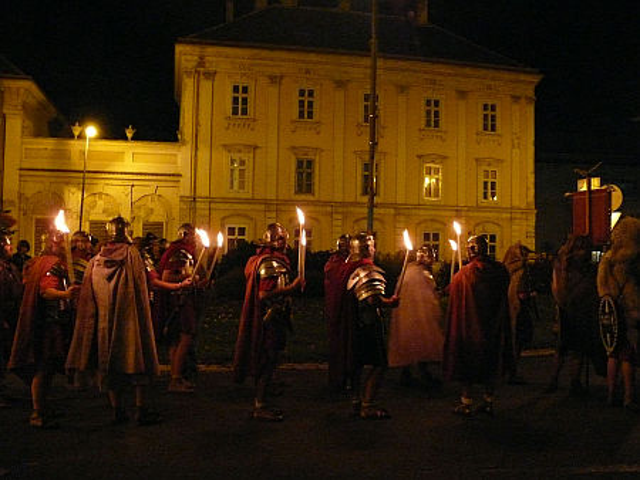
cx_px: 320
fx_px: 647
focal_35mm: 35
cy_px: 240
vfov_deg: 40.7
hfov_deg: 52.6
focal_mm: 7.4
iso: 800
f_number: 2.8
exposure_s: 1/13
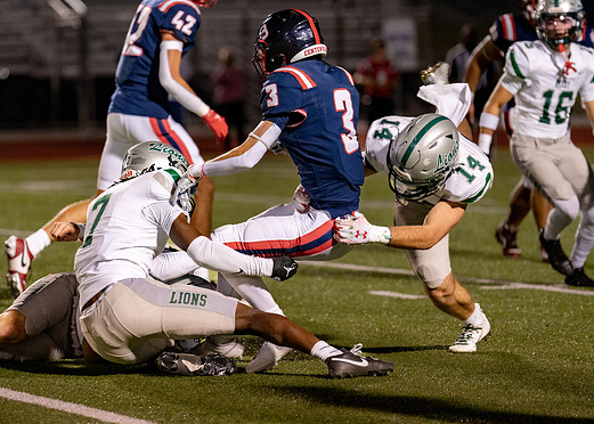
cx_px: 202
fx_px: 4065
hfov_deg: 8.4
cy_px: 189
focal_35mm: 241
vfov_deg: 6.0
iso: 2000
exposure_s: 1/1000
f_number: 2.8
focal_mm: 175
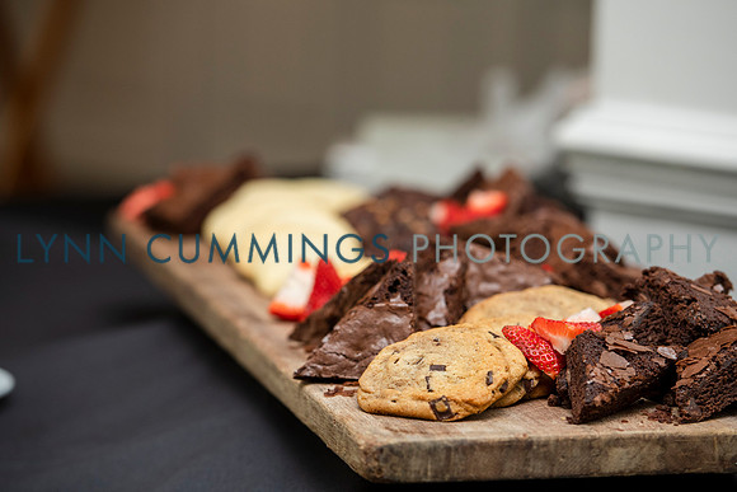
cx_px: 375
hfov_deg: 11.9
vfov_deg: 8.0
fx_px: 3522
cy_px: 241
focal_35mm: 172
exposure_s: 1/160
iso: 500
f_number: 3.5
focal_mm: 160
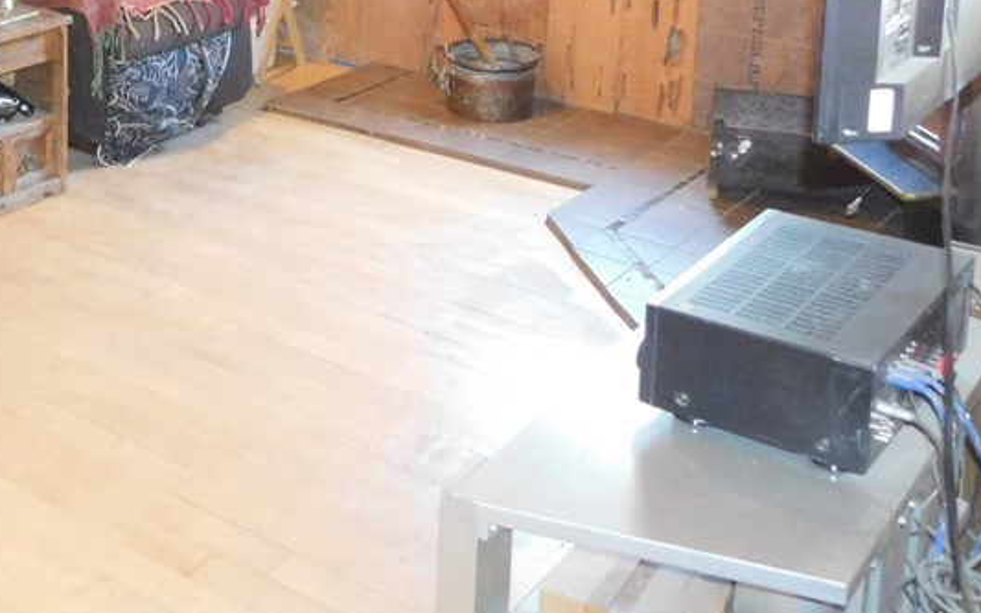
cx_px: 61
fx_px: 1524
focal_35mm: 57
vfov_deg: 21.8
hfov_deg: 33.4
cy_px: -22
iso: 800
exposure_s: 1/15
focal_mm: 4.9
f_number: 3.2
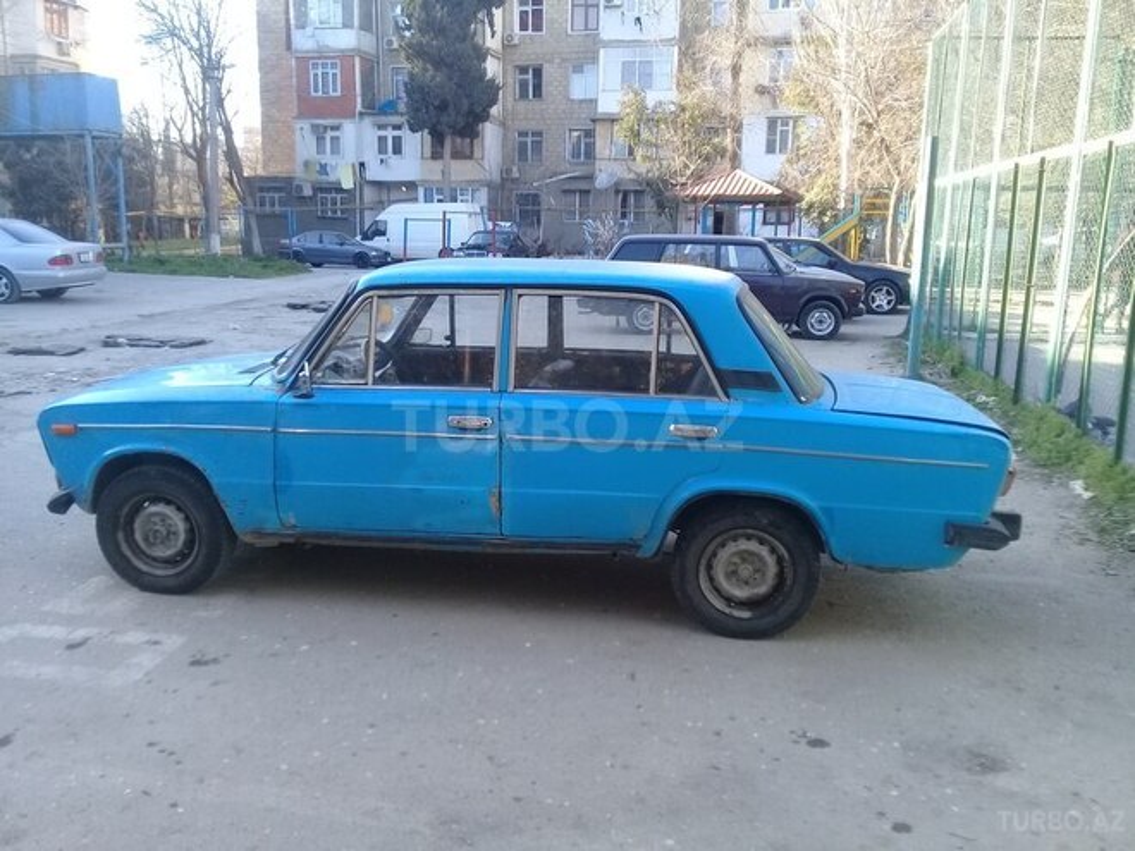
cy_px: 426
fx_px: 1016
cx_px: 568
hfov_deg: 58.4
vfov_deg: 45.4
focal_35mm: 31
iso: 50
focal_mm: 3.3
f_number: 2.2
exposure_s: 1/131
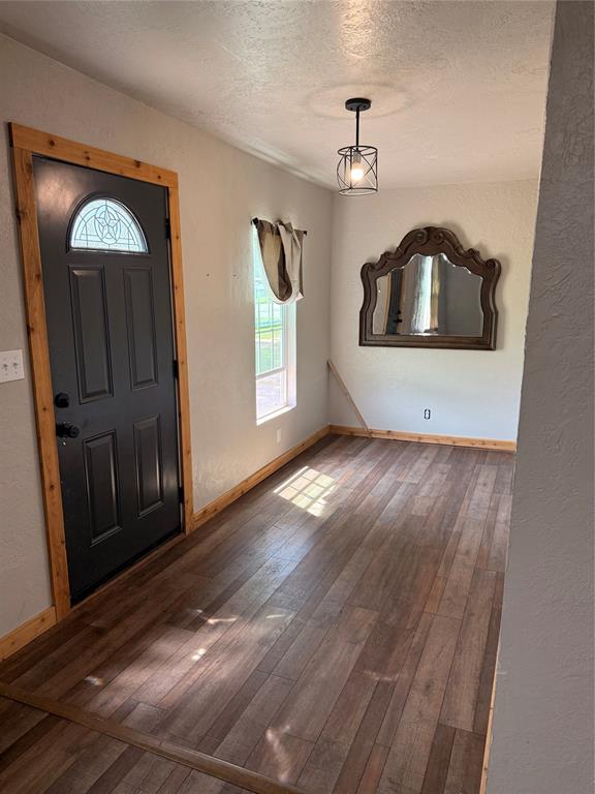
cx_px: 298
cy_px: 397
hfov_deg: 56.8
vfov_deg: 71.6
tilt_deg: -10.6
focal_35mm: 24
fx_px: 550
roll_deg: +0.1
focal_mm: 6.76
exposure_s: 1/125
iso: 200
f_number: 1.78
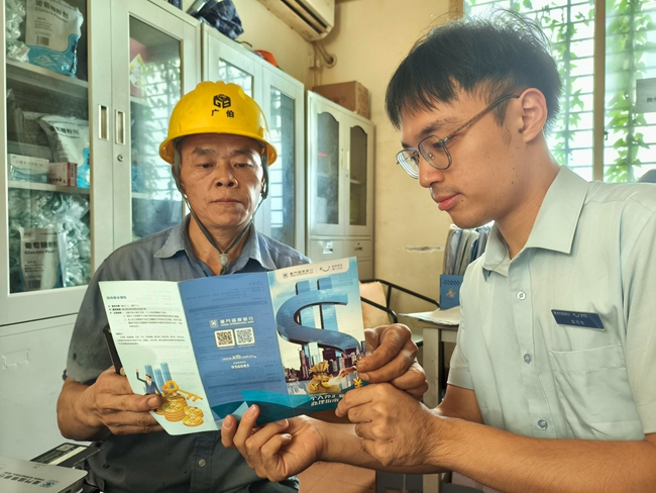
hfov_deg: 73.9
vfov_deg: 58.9
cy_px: 246
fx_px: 436
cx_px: 328
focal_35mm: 23
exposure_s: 1/56.8
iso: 400
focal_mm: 5.84
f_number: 1.6
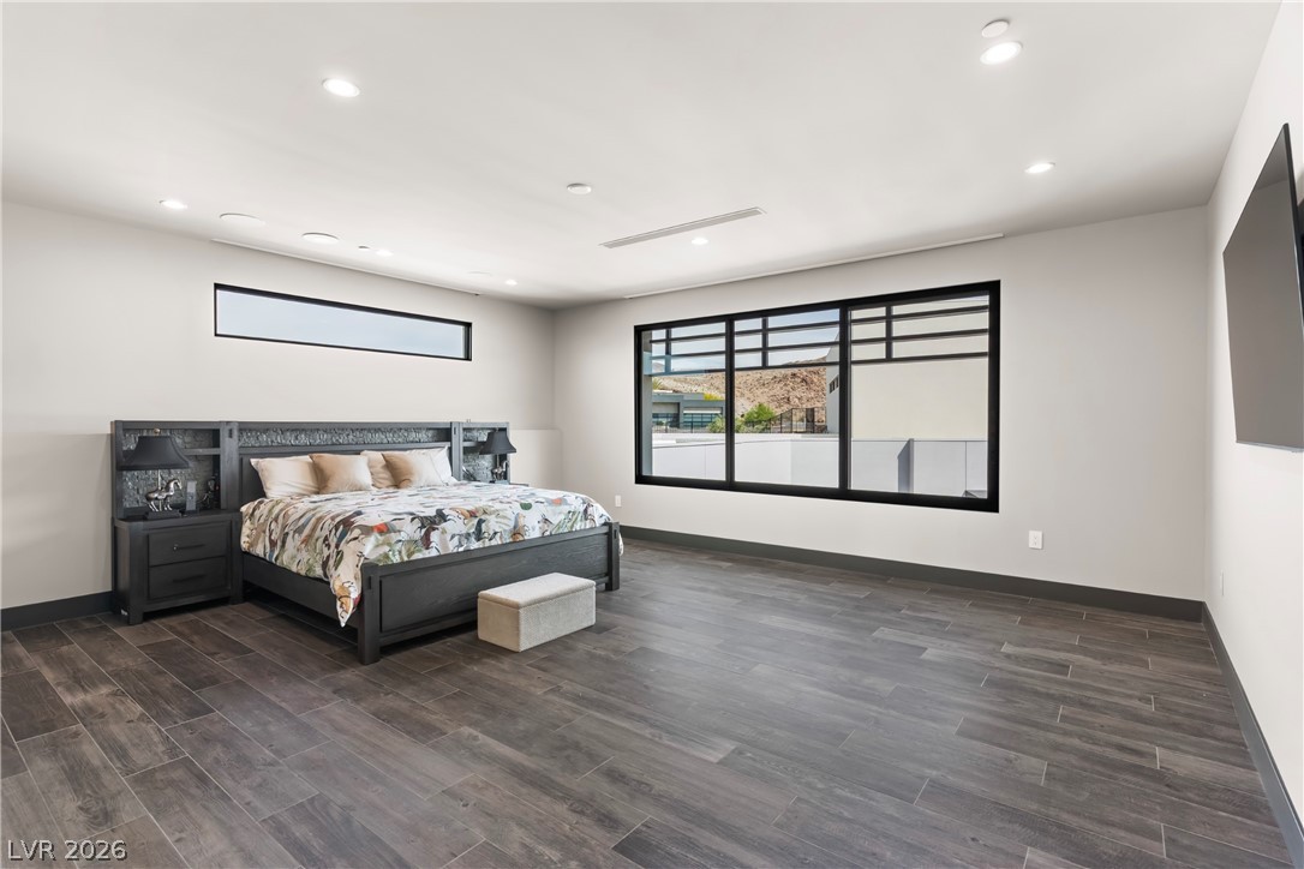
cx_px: 652
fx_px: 616
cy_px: 434
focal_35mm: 17
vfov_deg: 70.4
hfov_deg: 93.3
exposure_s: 1/6
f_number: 8
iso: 250
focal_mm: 17
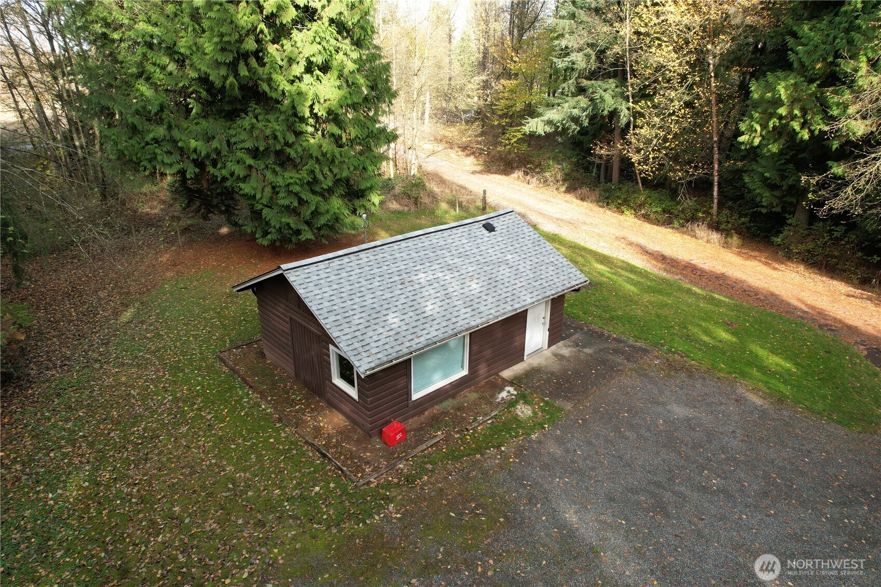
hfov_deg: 78.6
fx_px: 538
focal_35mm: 22
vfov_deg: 57.2
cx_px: 440
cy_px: 294
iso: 100
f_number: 2.8
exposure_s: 1/250
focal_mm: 8.38
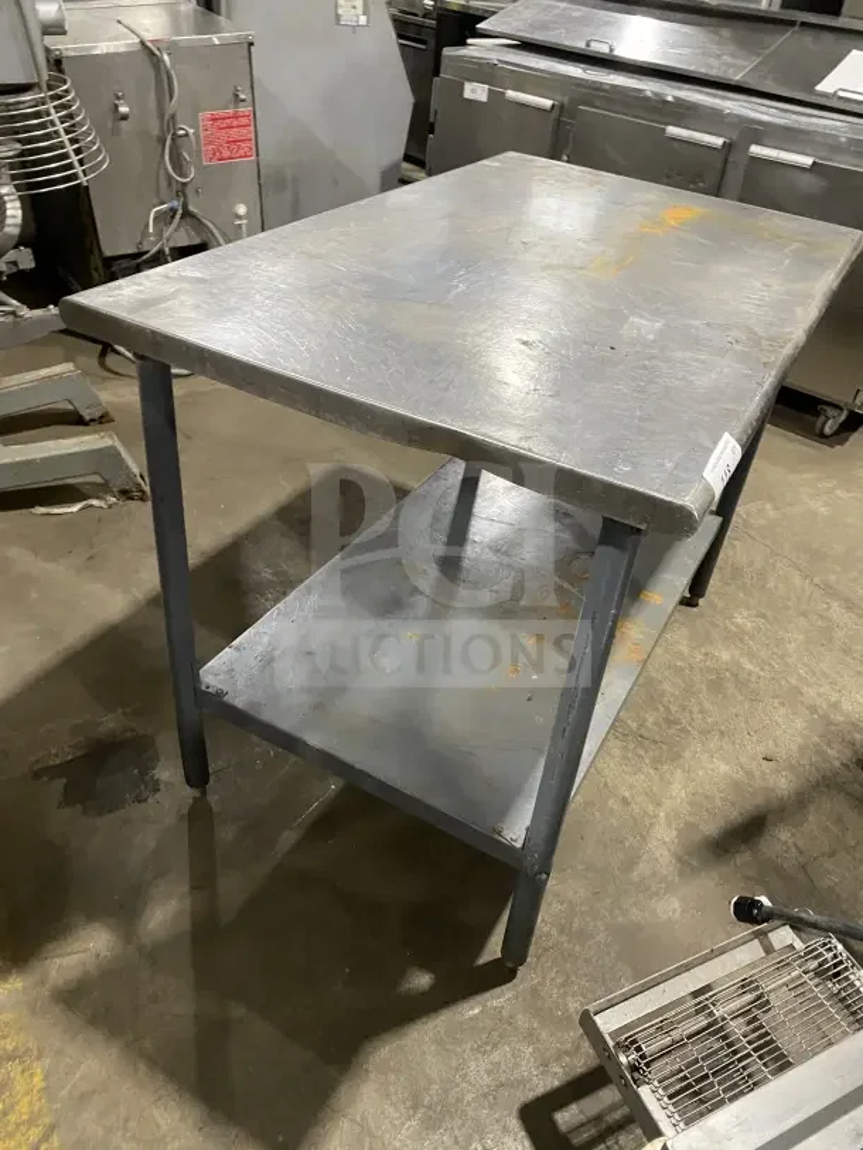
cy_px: 575
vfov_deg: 67.3
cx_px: 432
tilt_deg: -33.5
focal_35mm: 26
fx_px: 864
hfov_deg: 53.1
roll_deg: -6.7
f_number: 1.8
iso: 250
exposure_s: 1/60
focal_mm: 4.25
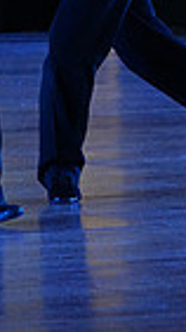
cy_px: -299
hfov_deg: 2.1
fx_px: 5118
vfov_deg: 3.7
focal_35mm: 582
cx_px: -88
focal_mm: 135
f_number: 4.5
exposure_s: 1/400
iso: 6400
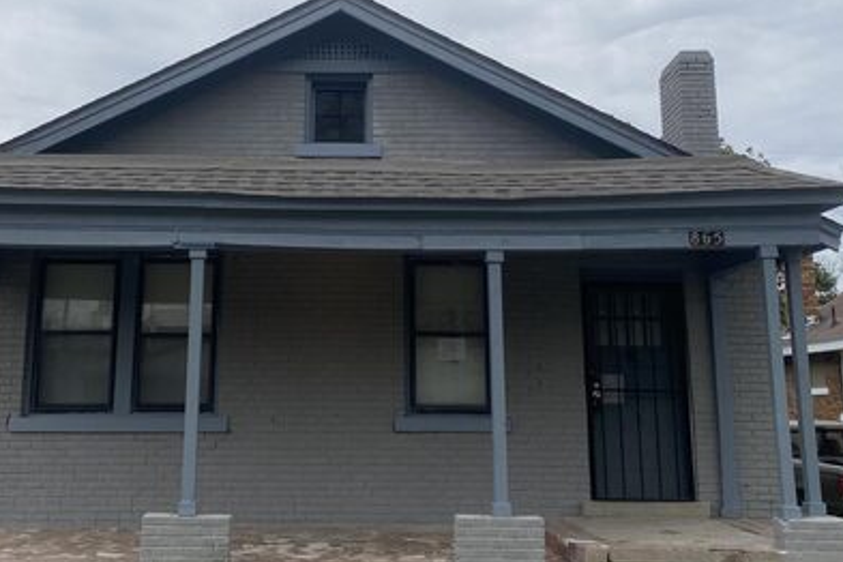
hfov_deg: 44.4
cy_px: 191
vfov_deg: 30.3
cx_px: 356
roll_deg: -0.5
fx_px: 1030
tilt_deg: +10.8
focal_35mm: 44
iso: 32
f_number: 1.8
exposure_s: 1/788
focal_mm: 4.25
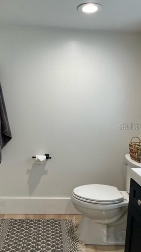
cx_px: 61
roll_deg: -2.2
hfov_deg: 37.7
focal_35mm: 31
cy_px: 126
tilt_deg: -8.3
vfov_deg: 62.6
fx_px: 206
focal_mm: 3.99
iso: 80
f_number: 1.8
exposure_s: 1/111
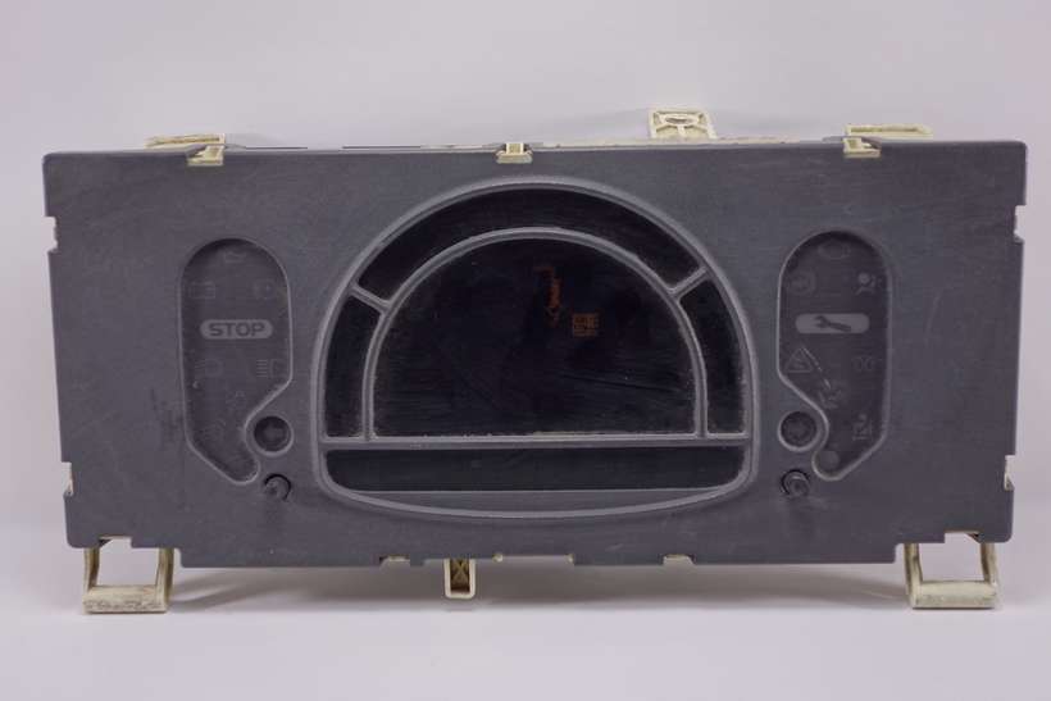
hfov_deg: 36.2
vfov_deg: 24.6
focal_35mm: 55
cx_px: 526
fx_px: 1606
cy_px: 350
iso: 200
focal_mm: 20.41
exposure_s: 1/60
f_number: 3.5
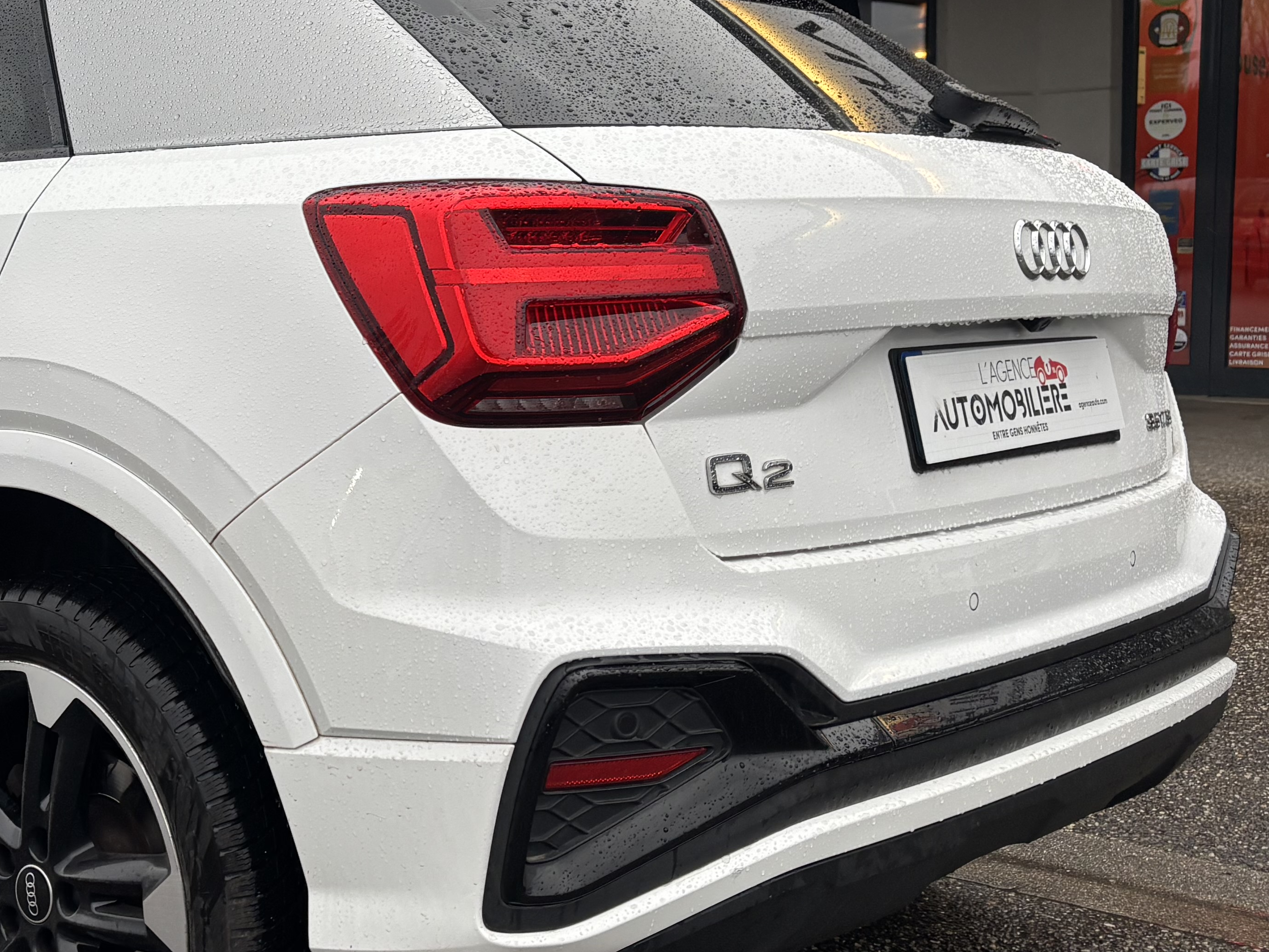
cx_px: 210
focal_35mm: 54
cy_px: 408
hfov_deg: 34.2
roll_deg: +0.3
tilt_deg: -5.1
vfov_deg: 27.0
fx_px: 1980
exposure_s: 1/100
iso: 80
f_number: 1.6
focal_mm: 5.96
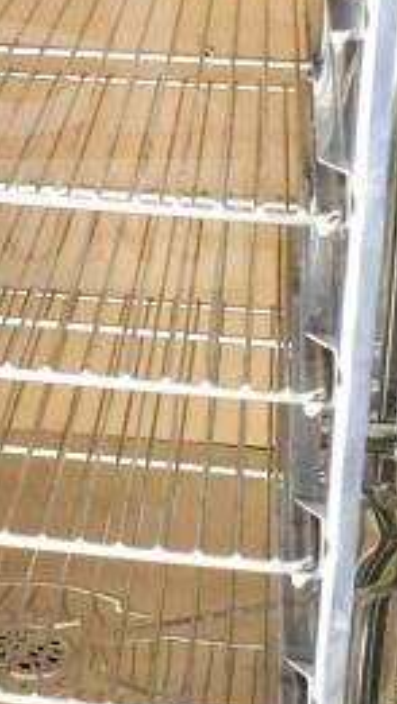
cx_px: -62
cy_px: 73
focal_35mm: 99
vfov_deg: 21.1
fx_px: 1851
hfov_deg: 12.0
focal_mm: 18
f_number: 3.5
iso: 5000
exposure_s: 1/30
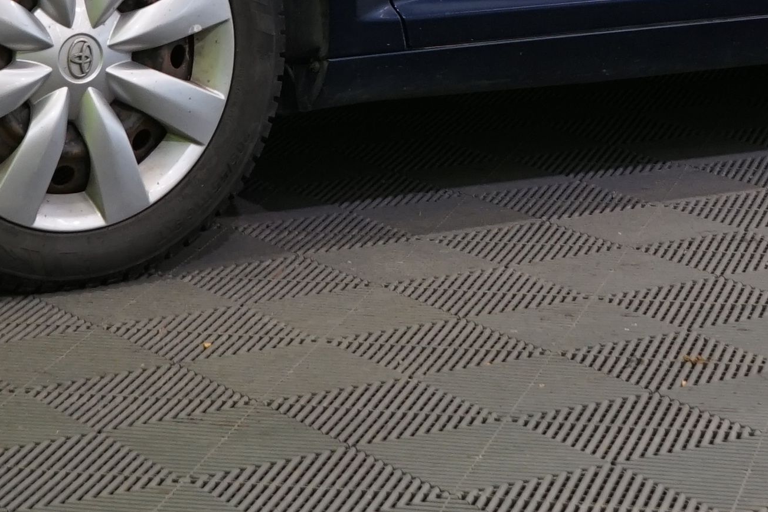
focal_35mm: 143
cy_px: -312
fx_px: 3050
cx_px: 344
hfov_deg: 14.3
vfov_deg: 9.3
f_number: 6.3
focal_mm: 31
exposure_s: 1/30
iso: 640
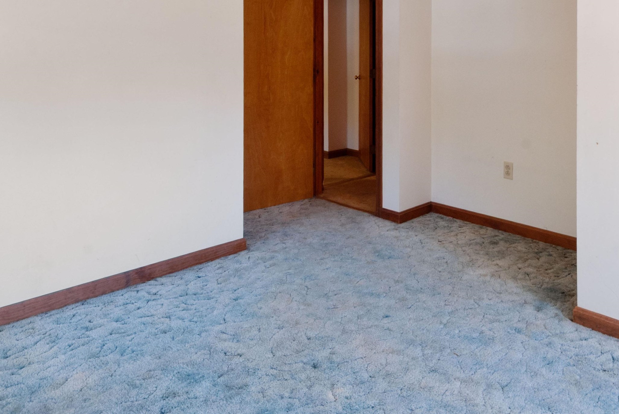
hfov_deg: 66.2
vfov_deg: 46.4
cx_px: 391
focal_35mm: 27
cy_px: 105
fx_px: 465
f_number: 11
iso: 200
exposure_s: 1/4
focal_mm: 12
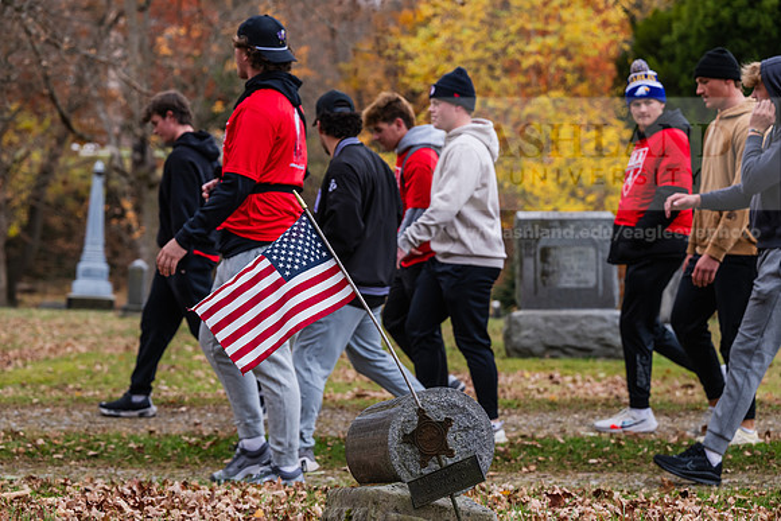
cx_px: 390
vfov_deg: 18.0
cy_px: 260
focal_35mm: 76
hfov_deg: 26.6
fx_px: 1649
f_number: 4
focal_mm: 76
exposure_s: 1/640
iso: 800
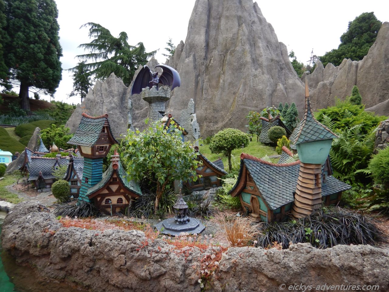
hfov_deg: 71.6
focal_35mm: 24
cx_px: 194
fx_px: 270
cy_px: 146
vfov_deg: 56.8
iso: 125
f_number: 2.8
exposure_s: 1/400
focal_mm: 4.3
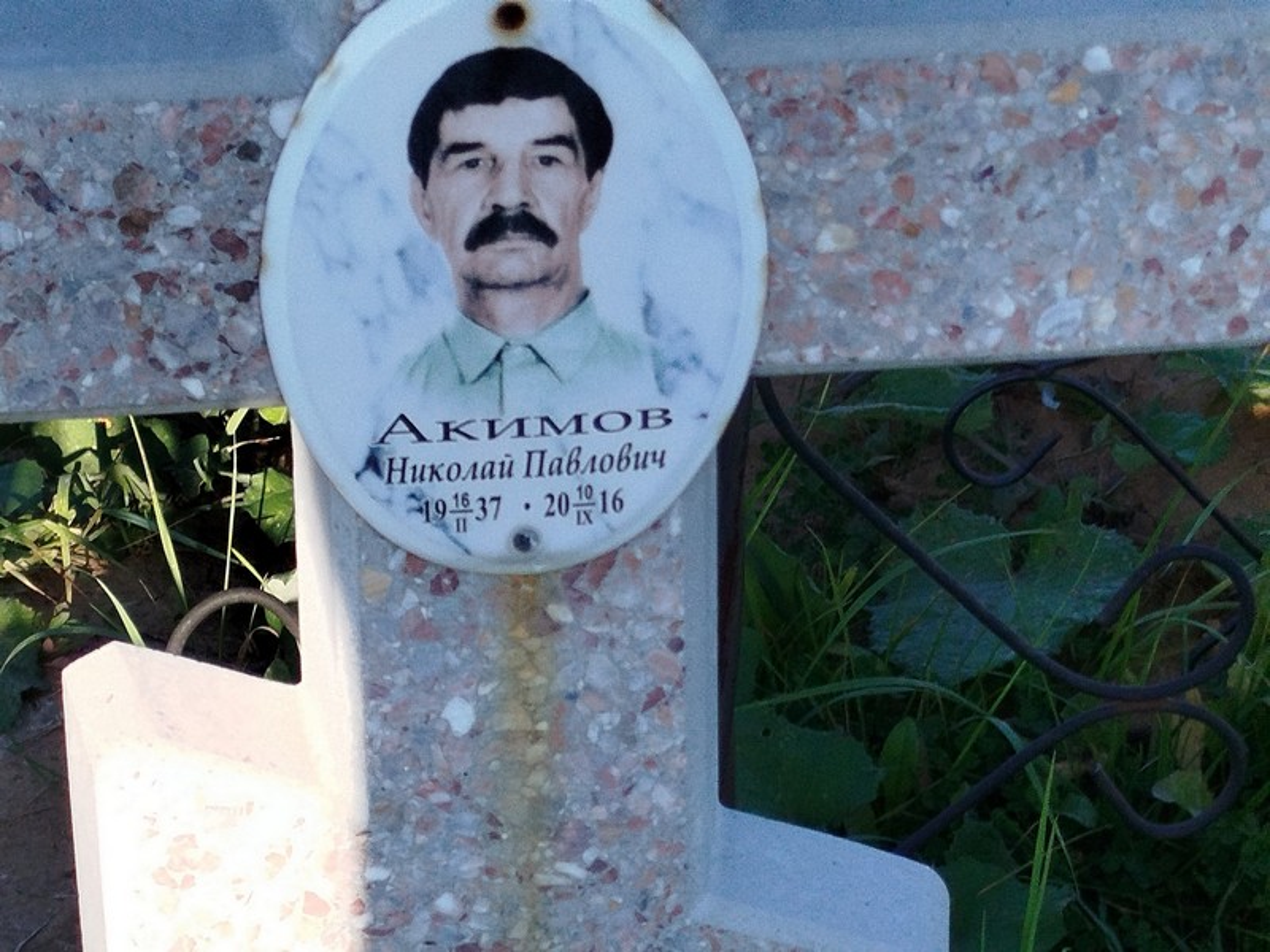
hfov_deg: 43.9
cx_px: 635
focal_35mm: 43
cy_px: 476
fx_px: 1578
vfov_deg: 33.6
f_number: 1.7
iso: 50
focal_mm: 5.31
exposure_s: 1/287
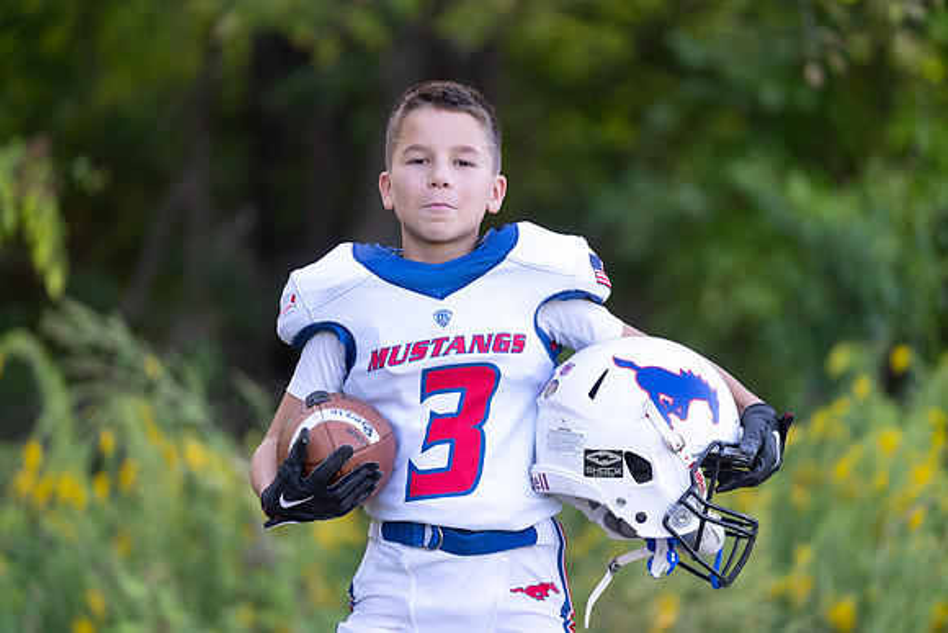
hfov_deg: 12.0
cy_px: 316
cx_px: 474
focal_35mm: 171
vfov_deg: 8.0
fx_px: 4504
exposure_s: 1/320
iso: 250
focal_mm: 171
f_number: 2.8
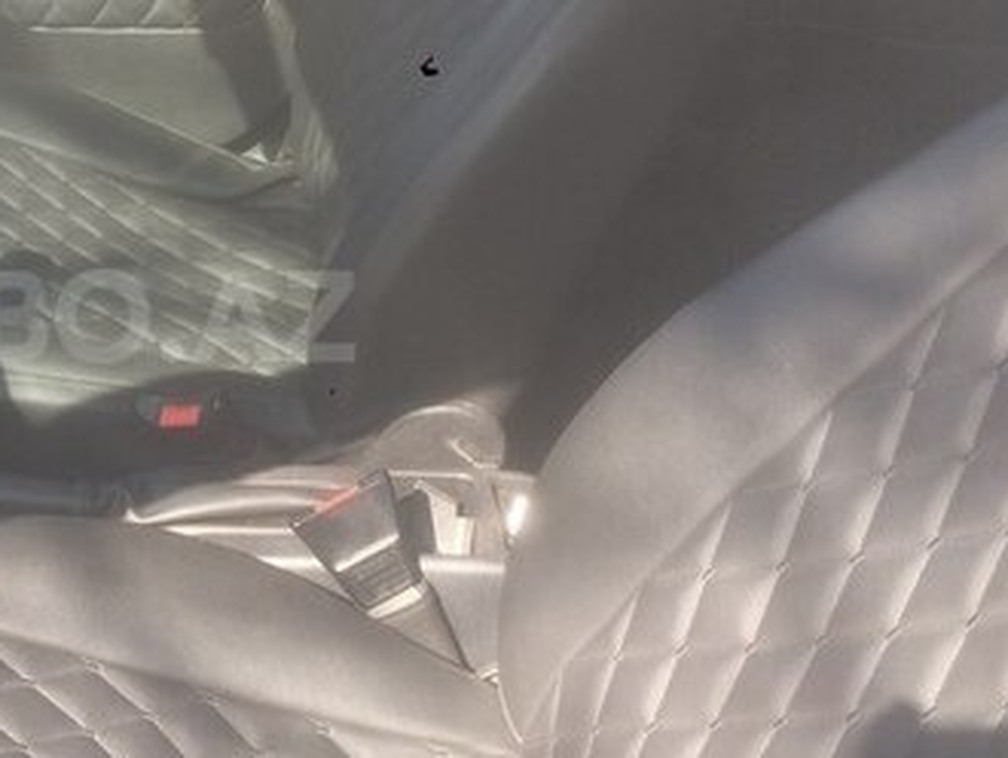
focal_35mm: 58
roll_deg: -1.0
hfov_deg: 31.2
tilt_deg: -35.1
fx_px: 1690
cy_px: 316
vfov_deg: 25.2
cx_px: 43
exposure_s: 1/128
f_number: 2.2
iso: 32
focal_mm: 4.15
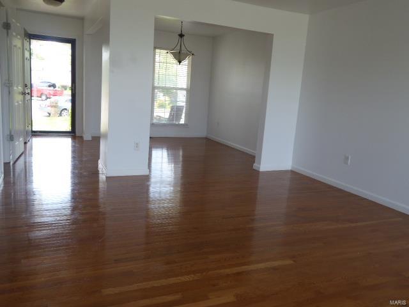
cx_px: 204
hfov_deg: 61.7
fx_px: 343
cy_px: 154
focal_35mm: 29
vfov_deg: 48.2
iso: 100
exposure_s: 1/60
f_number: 3.5
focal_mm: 5
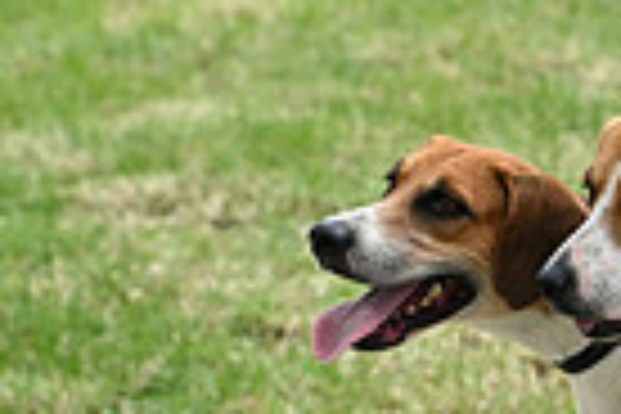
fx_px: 6537
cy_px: 385
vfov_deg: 3.6
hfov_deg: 5.3
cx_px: 1224
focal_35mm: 379
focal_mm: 90
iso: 400
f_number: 5.6
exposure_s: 1/1000
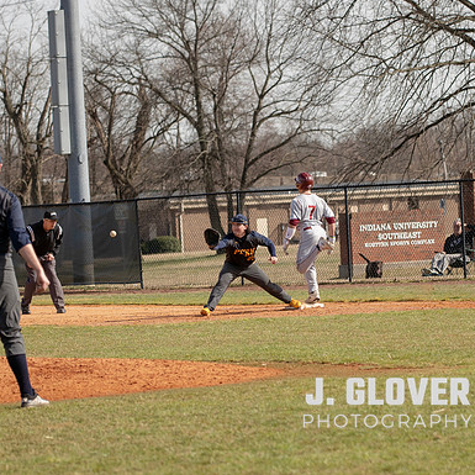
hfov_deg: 7.7
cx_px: 270
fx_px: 3524
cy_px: 259
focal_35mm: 227
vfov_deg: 7.7
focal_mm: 89
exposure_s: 1/2000
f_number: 2.8
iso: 200
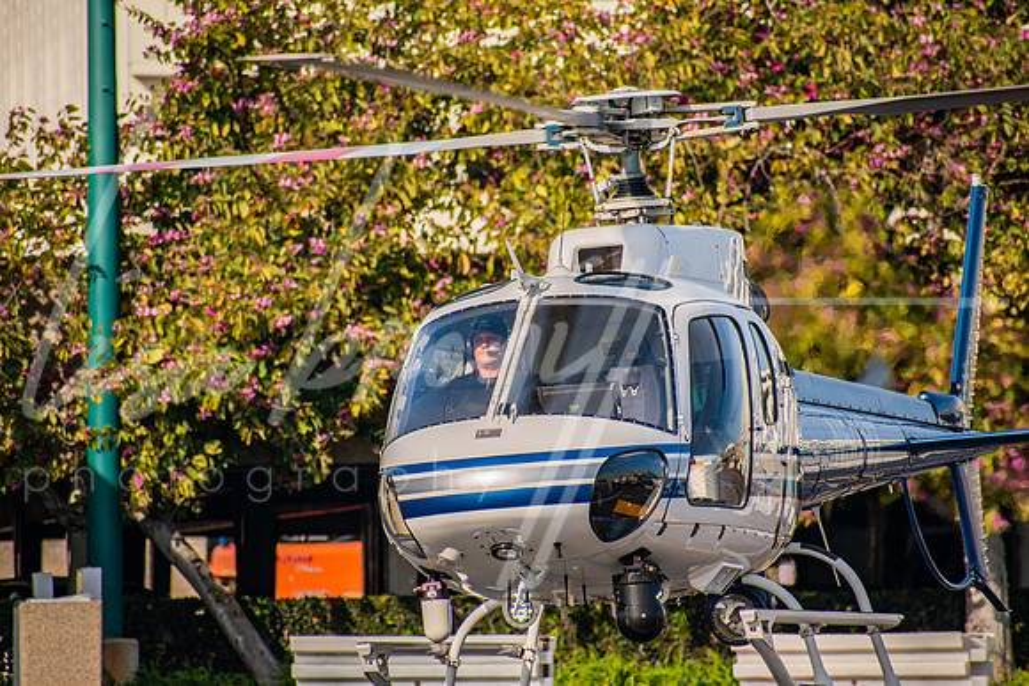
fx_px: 13229
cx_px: 514
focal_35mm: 463
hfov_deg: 4.5
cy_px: 343
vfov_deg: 3.0
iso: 100
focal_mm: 300
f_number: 6.3
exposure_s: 1/800
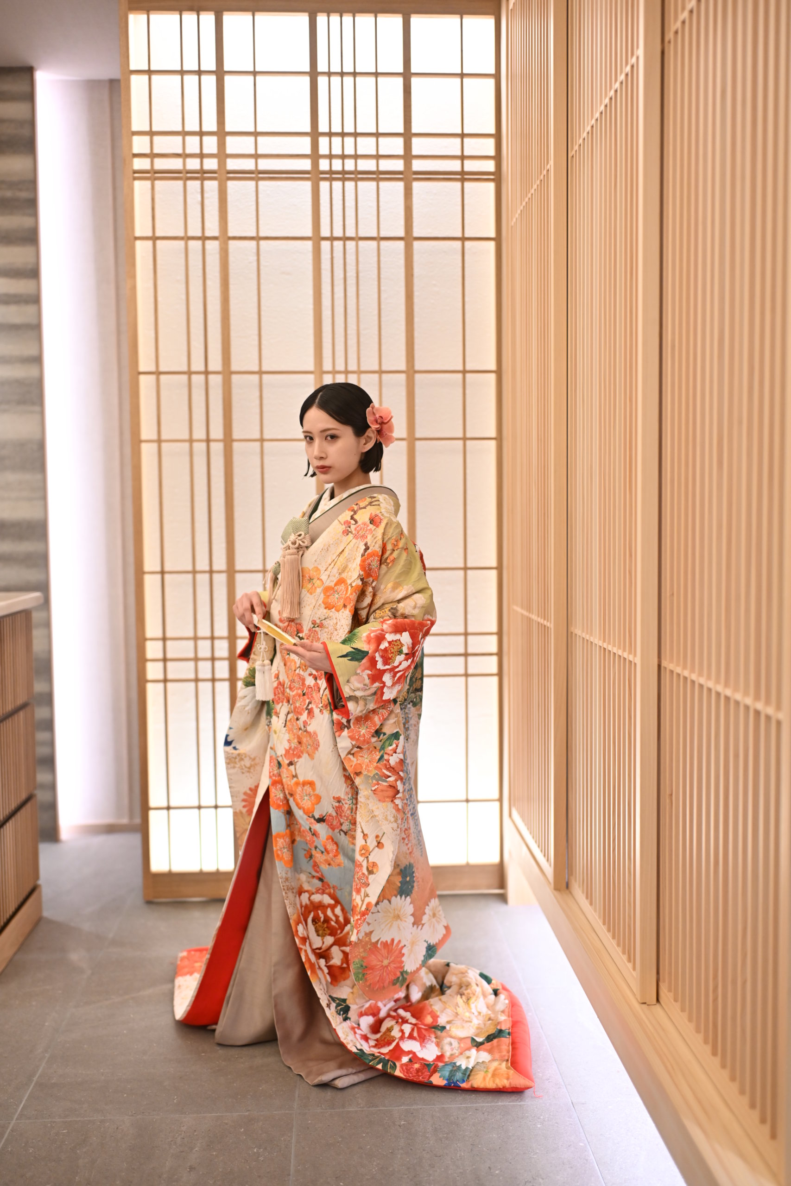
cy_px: 593
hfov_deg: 37.9
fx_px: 1153
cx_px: 396
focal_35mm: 35
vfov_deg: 54.4
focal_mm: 35
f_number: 1.4
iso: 800
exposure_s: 1/250
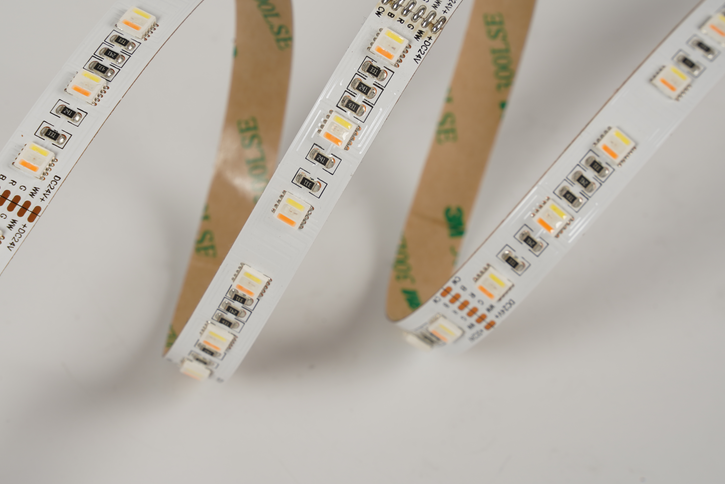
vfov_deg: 7.7
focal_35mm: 178
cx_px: 293
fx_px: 3584
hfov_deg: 11.5
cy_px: 175
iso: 100
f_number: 14
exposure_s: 1/125
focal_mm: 135
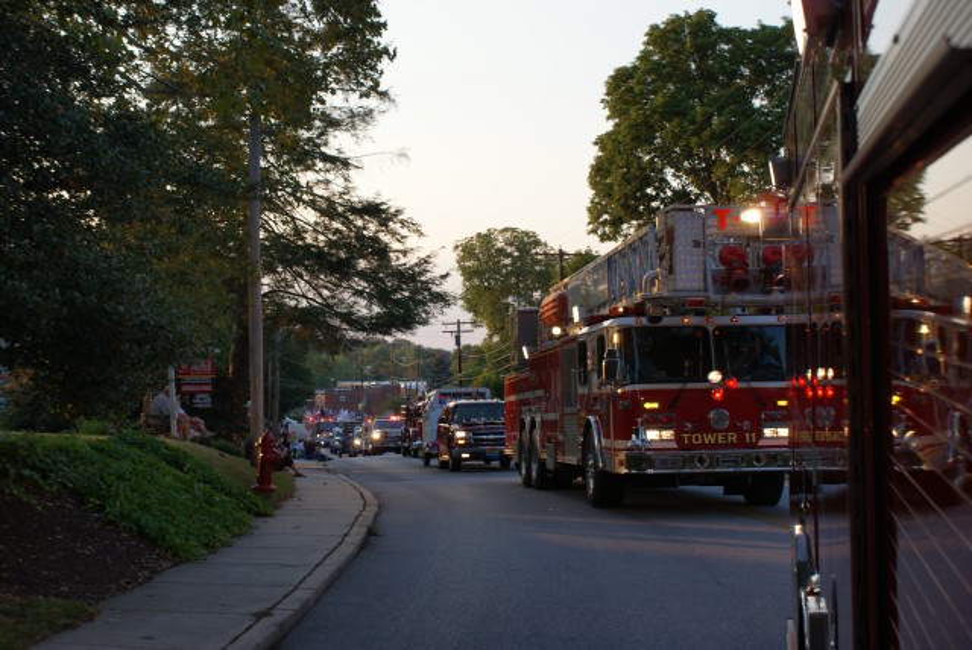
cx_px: 486
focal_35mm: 52
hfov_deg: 37.8
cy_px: 325
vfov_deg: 25.8
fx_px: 1419
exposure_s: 1/80
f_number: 6.3
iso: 100
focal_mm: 35
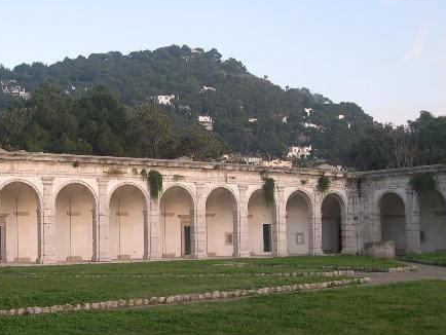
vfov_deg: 26.1
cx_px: 142
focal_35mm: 56
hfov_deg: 34.0
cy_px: 207
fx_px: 722
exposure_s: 1/357
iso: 100
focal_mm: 8
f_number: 2.8
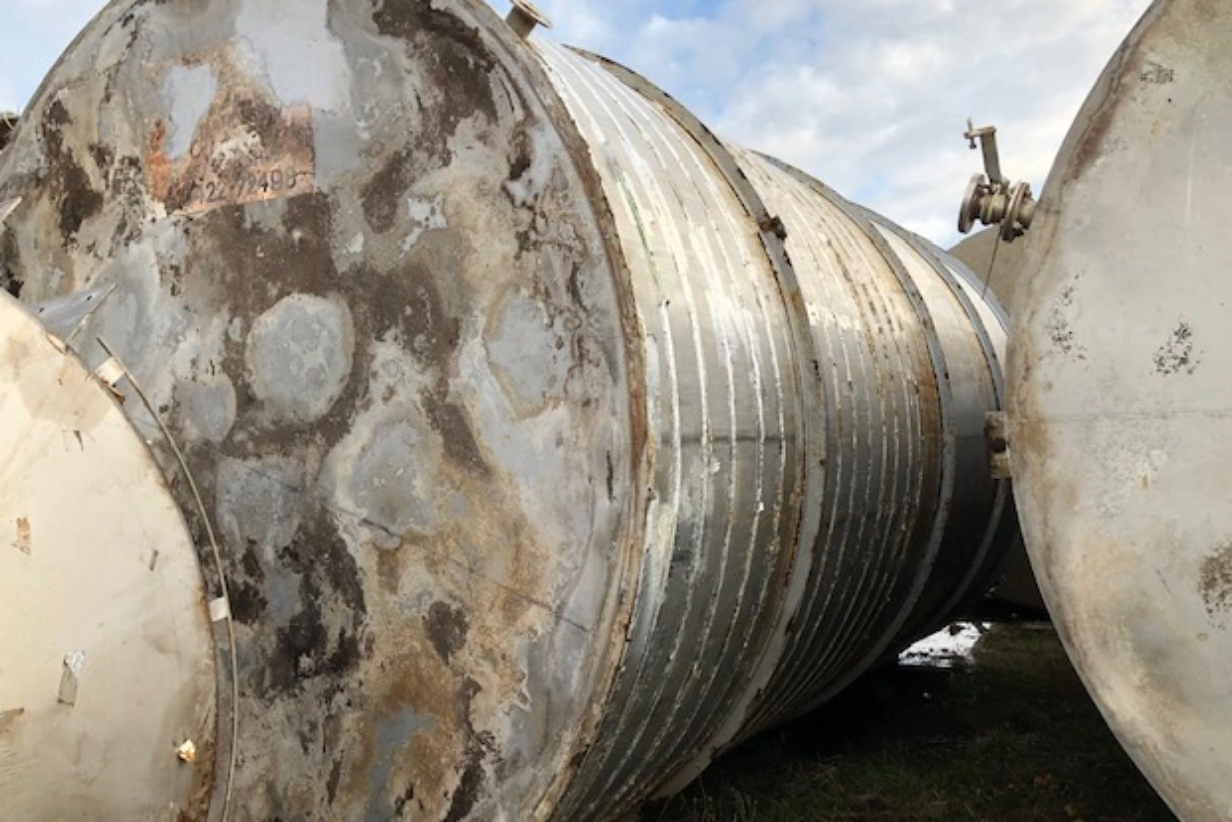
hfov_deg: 61.9
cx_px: 607
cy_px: 403
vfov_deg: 43.6
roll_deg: +3.2
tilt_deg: +3.1
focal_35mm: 30
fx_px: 1027
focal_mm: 3.99
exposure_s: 1/448
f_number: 1.8
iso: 20
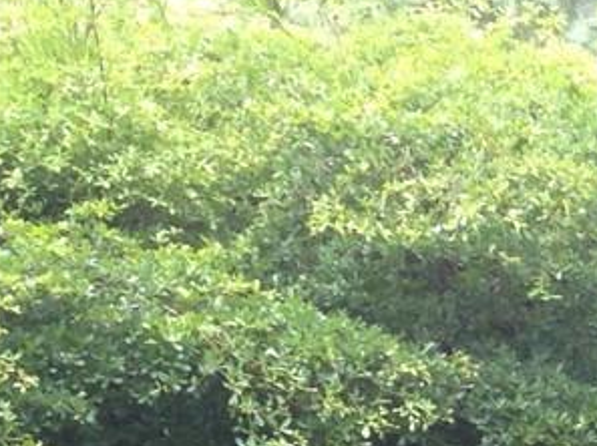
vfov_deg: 7.8
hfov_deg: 9.7
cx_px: 1457
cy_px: 1019
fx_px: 3066
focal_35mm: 178
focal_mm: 4.12
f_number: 2.4
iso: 64
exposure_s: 1/120
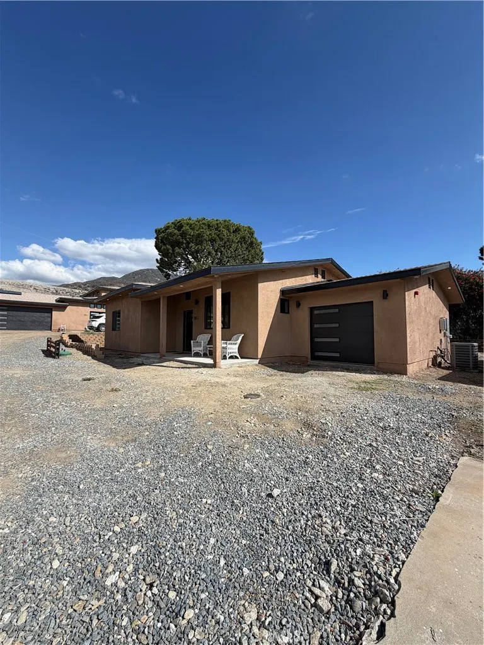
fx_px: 261
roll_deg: -0.9
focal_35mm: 14
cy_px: 322
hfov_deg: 85.7
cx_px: 242
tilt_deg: +4.0
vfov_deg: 102.1
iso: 20
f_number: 2.2
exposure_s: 1/942
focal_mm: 2.22
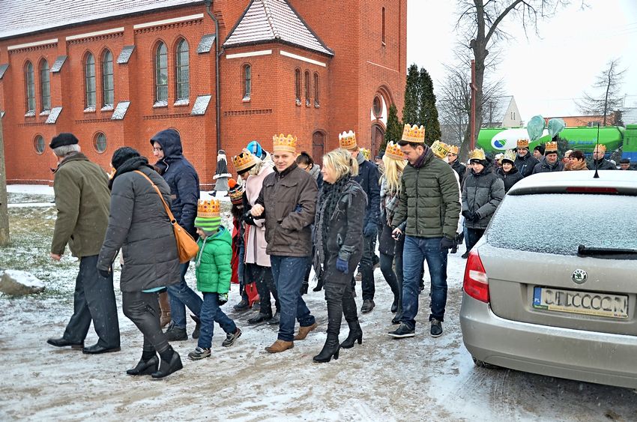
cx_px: 318
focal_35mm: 33
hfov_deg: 57.3
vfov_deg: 39.8
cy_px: 211
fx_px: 583
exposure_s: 1/160
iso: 320
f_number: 3.8
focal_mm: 22
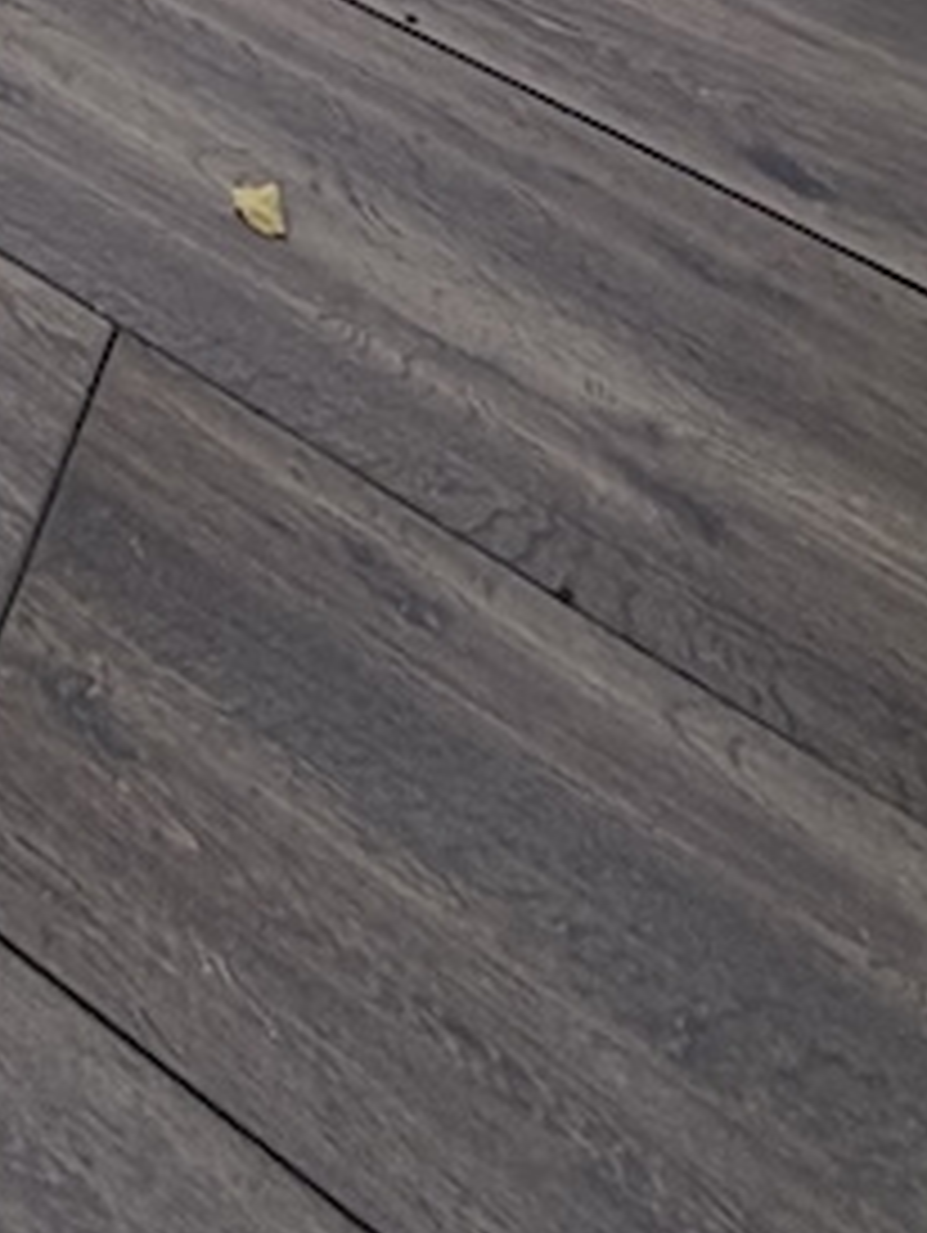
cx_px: -1274
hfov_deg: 14.5
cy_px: -1717
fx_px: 2424
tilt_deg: -7.4
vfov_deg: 15.3
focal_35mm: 68
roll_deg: -0.4
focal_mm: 2.22
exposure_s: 1/686
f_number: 2.2
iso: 40
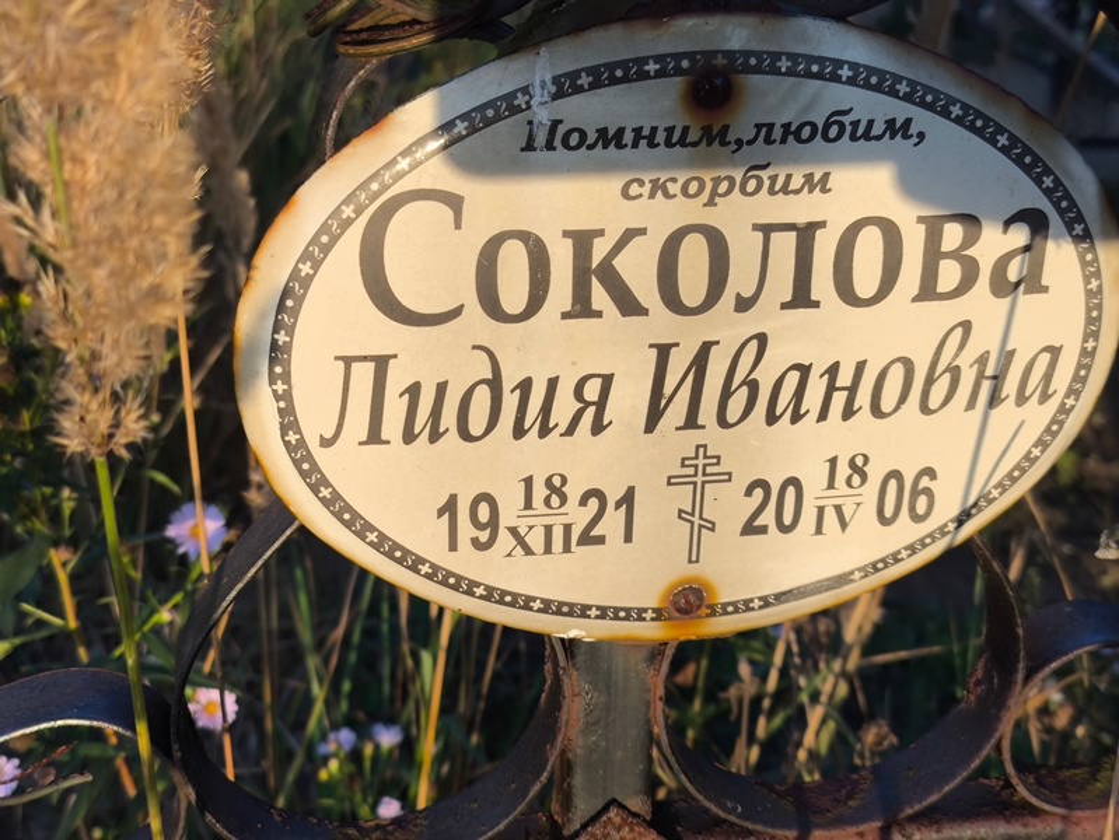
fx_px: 1617
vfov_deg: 29.1
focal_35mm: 50
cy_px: 420
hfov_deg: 38.2
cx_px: 560
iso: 50
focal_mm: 4.71
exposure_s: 1/579
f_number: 1.7
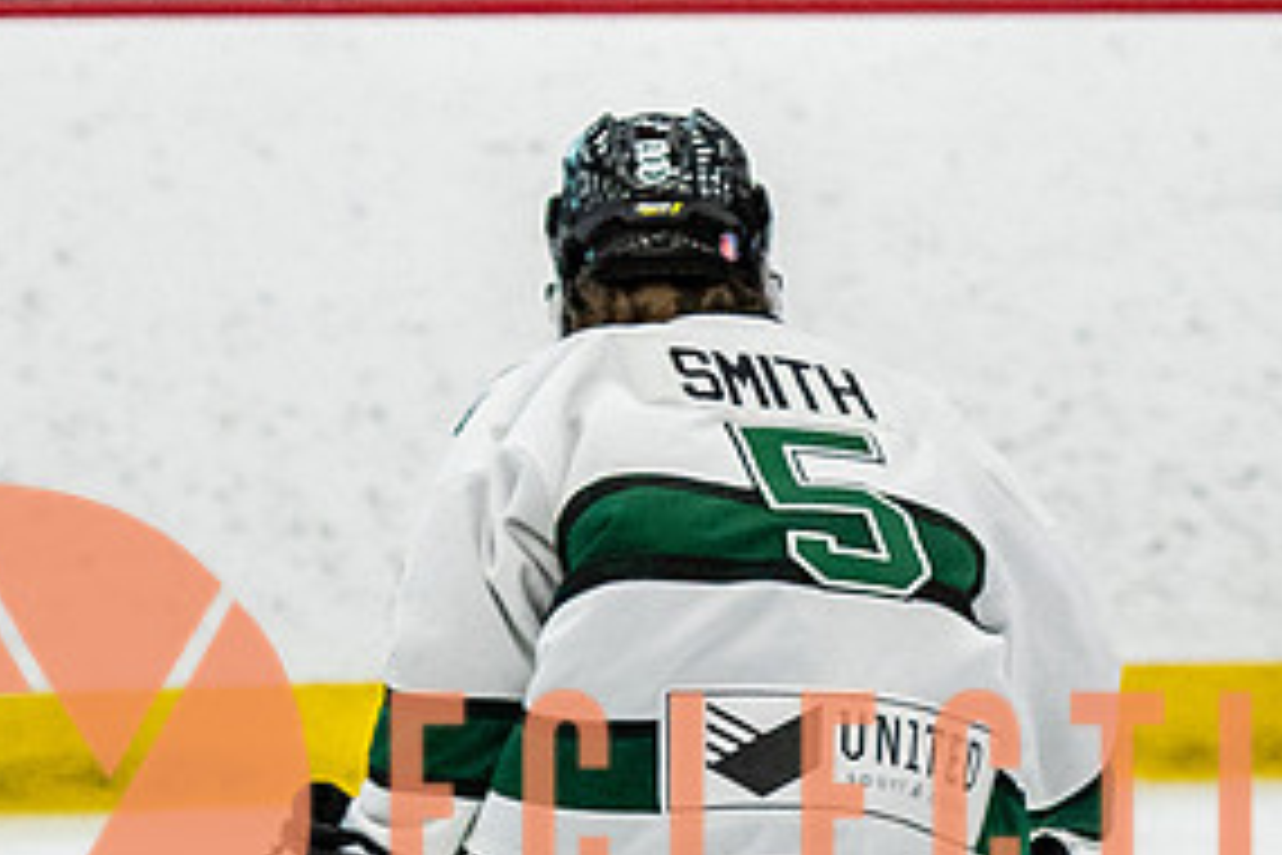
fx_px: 25602
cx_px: 949
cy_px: 622
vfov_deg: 1.9
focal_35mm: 719
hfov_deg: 2.9
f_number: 2.8
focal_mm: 110
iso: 1100
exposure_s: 1/640
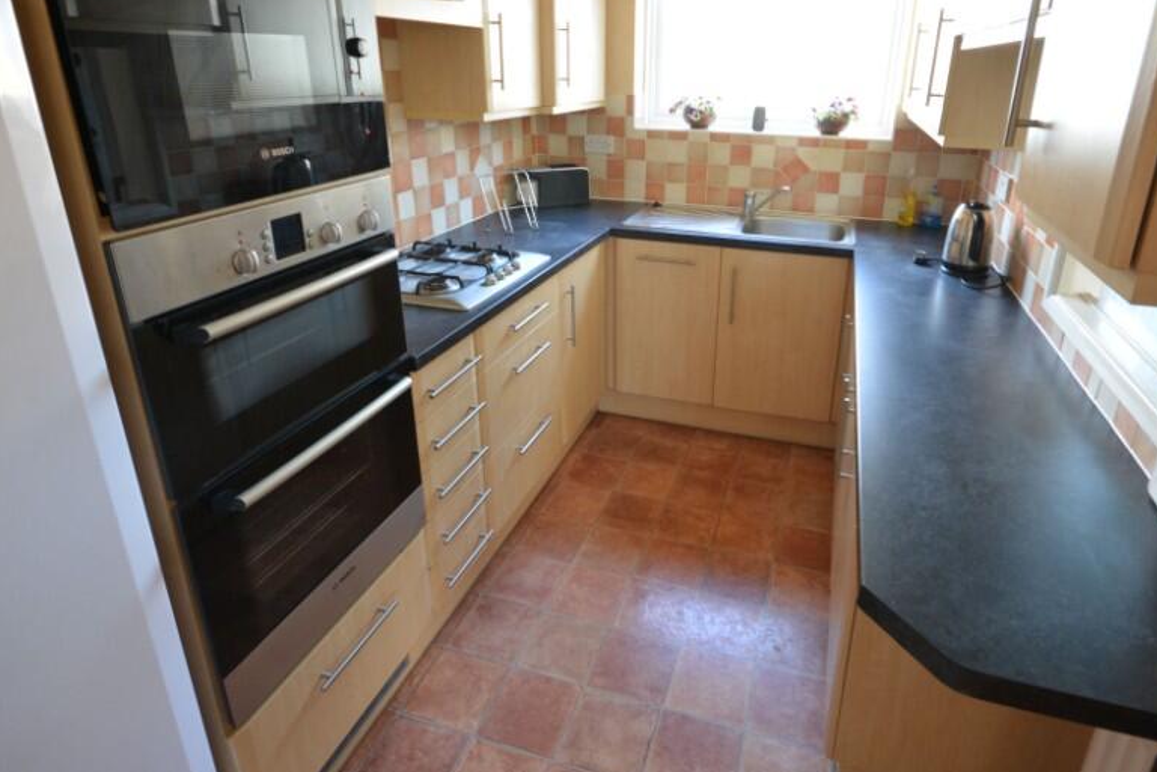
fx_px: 643
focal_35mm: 20
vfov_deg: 61.4
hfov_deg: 83.6
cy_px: 308
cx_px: 648
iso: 400
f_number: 8
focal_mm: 10
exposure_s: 1/2.5
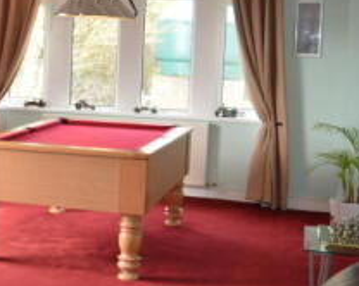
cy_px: 131
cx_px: -169
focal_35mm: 80
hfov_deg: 20.6
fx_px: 849
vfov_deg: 19.1
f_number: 4
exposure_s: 1/80
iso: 400
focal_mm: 18
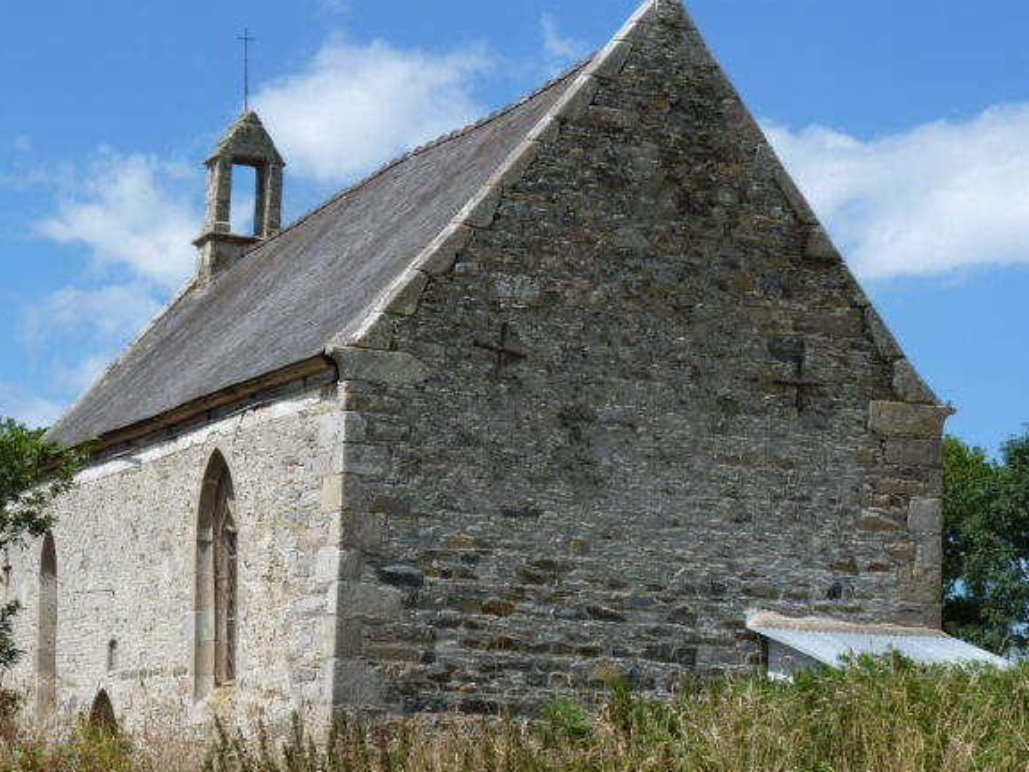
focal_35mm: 96
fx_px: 2854
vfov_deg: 15.4
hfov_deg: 20.4
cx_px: 477
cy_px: 416
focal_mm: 12.8
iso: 80
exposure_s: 1/320
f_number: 5.6
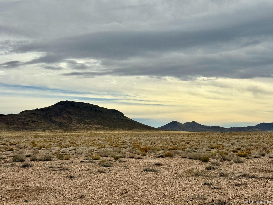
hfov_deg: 39.7
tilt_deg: +3.6
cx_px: 136
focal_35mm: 48
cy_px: 102
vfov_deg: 30.3
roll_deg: +0.7
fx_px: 379
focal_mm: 6.76
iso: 80
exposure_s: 1/15385
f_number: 1.78
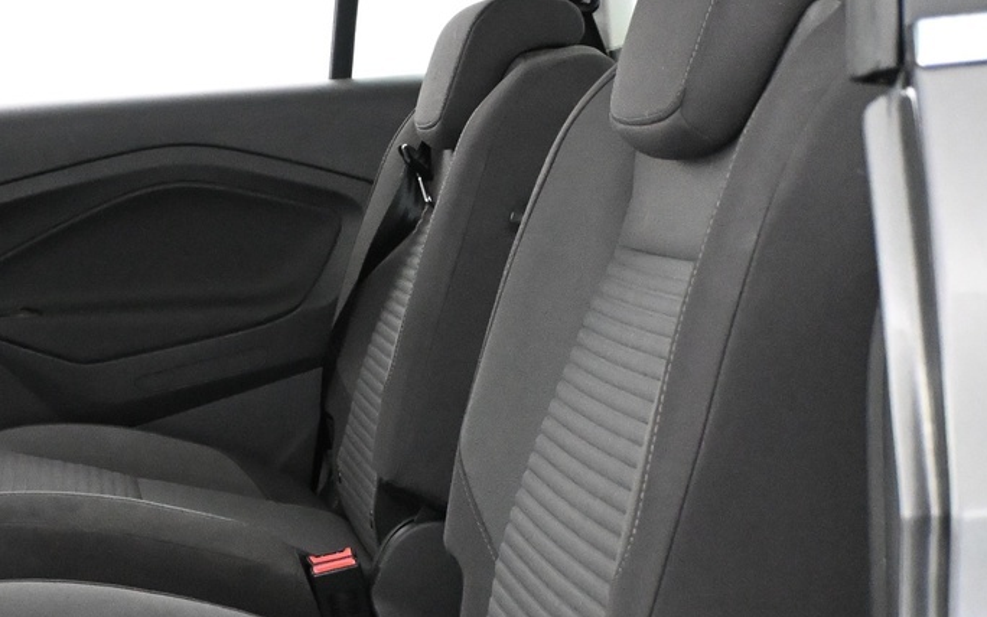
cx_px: 95
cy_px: 167
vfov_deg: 18.4
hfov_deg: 28.0
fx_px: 1900
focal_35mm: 71
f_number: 3.8
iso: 6400
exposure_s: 1/60
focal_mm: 19.5
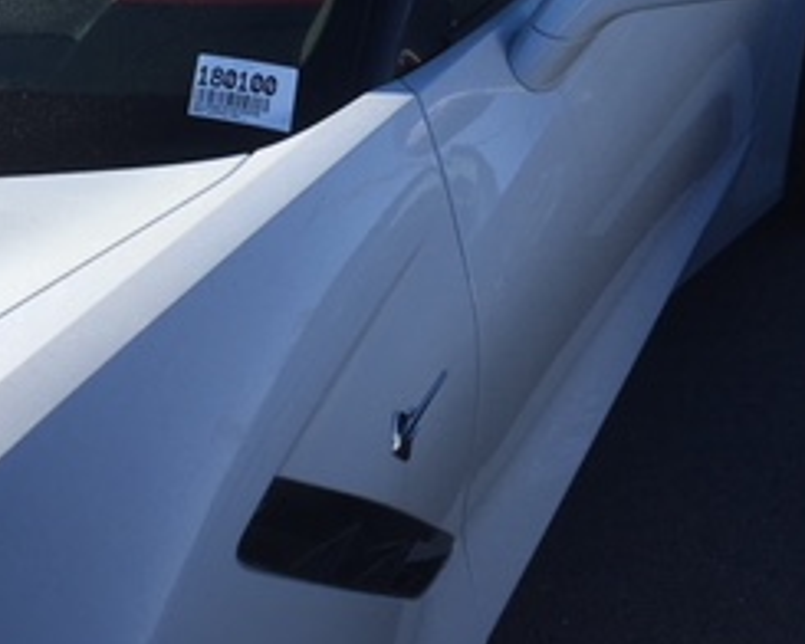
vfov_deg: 19.6
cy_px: -112
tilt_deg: -12.4
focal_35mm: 74
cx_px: 131
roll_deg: +3.3
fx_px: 1763
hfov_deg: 25.2
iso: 25
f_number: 2.2
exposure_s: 1/1131
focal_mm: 4.15
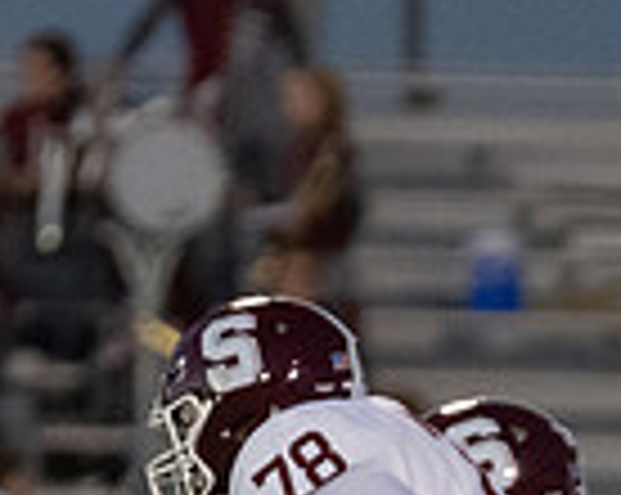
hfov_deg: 1.6
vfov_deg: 1.3
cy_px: 878
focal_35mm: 1225
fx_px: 22483
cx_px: 582
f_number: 2.8
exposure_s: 1/1250
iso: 5000
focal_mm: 200
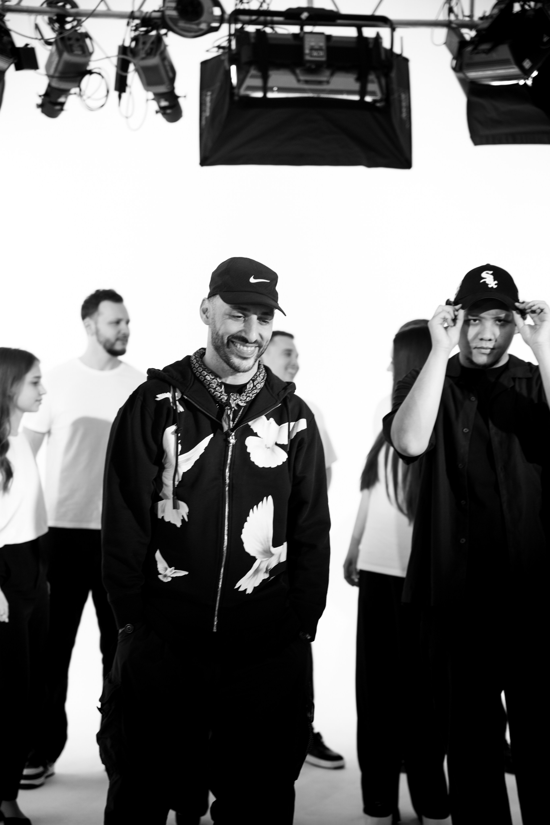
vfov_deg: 28.8
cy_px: 412
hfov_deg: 19.5
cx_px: 275
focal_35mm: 70
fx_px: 1604
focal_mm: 70
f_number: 2.8
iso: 250
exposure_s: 1/160
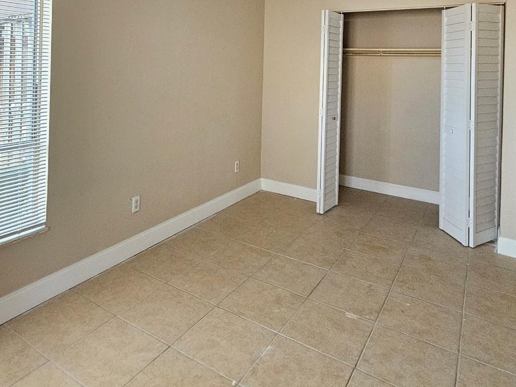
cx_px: 232
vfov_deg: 51.9
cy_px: 60
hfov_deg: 71.4
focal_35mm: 24
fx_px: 358
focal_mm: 2.2
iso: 400
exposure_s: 1/77.4
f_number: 2.2
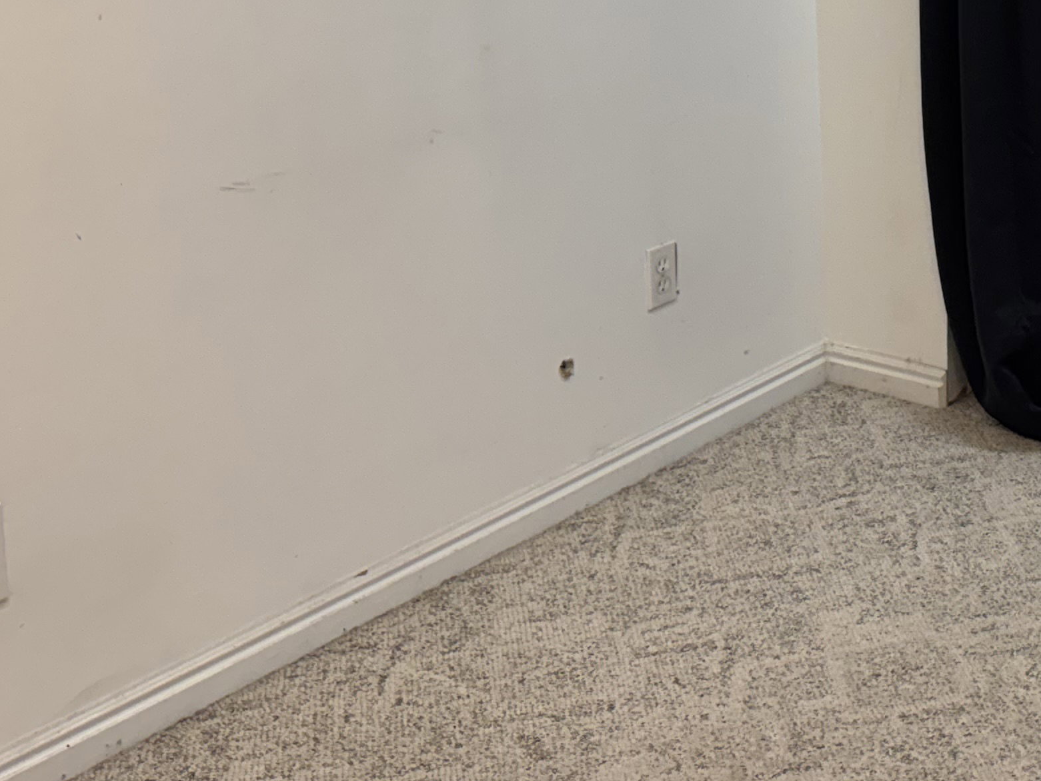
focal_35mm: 62
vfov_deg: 22.5
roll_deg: -0.8
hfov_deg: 28.4
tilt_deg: -10.6
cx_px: 1141
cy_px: -41
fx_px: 1865
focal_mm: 6.76
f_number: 1.78
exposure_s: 1/120
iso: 200
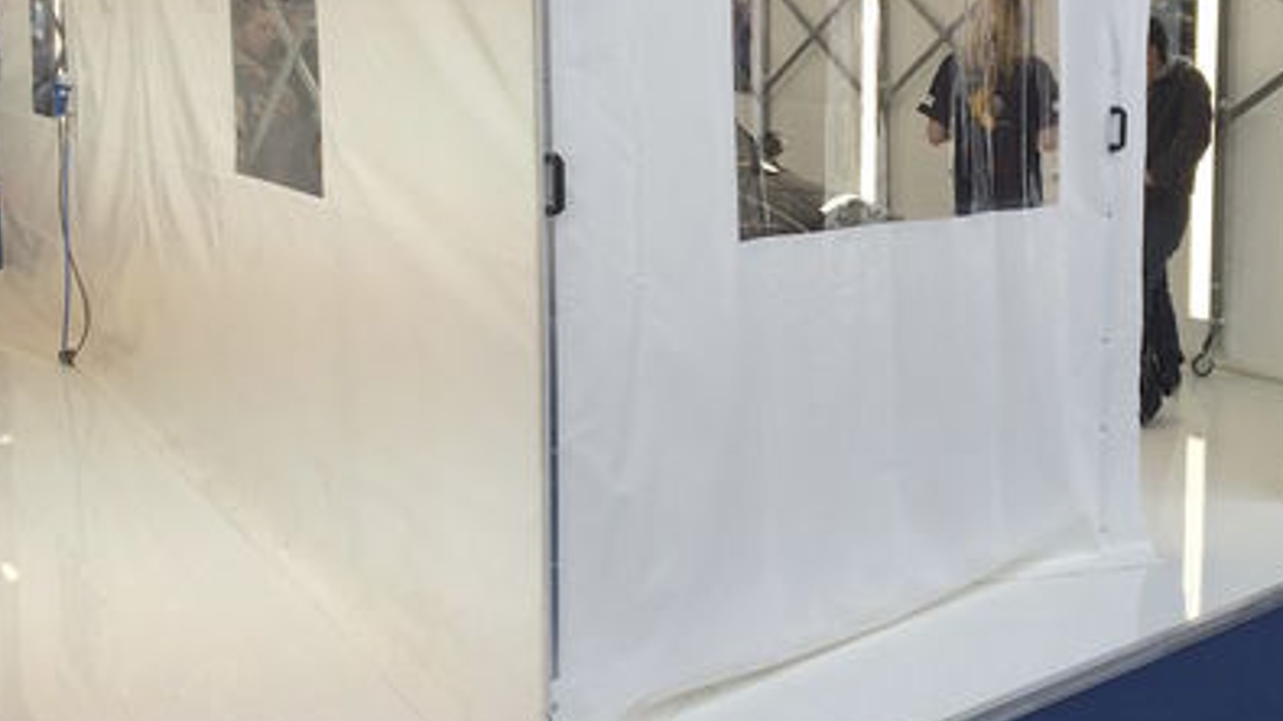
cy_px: 154
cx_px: 737
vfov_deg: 29.1
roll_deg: +0.4
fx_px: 1361
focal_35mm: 40
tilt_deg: -5.8
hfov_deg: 50.3
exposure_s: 1/243
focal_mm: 4.15
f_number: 2.2
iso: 32
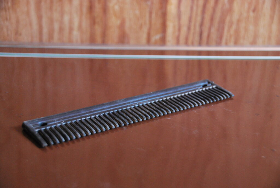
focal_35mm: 57
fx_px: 444
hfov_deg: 35.0
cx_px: 140
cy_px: 94
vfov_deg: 23.8
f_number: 4.2
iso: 1600
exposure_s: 1/13
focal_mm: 38
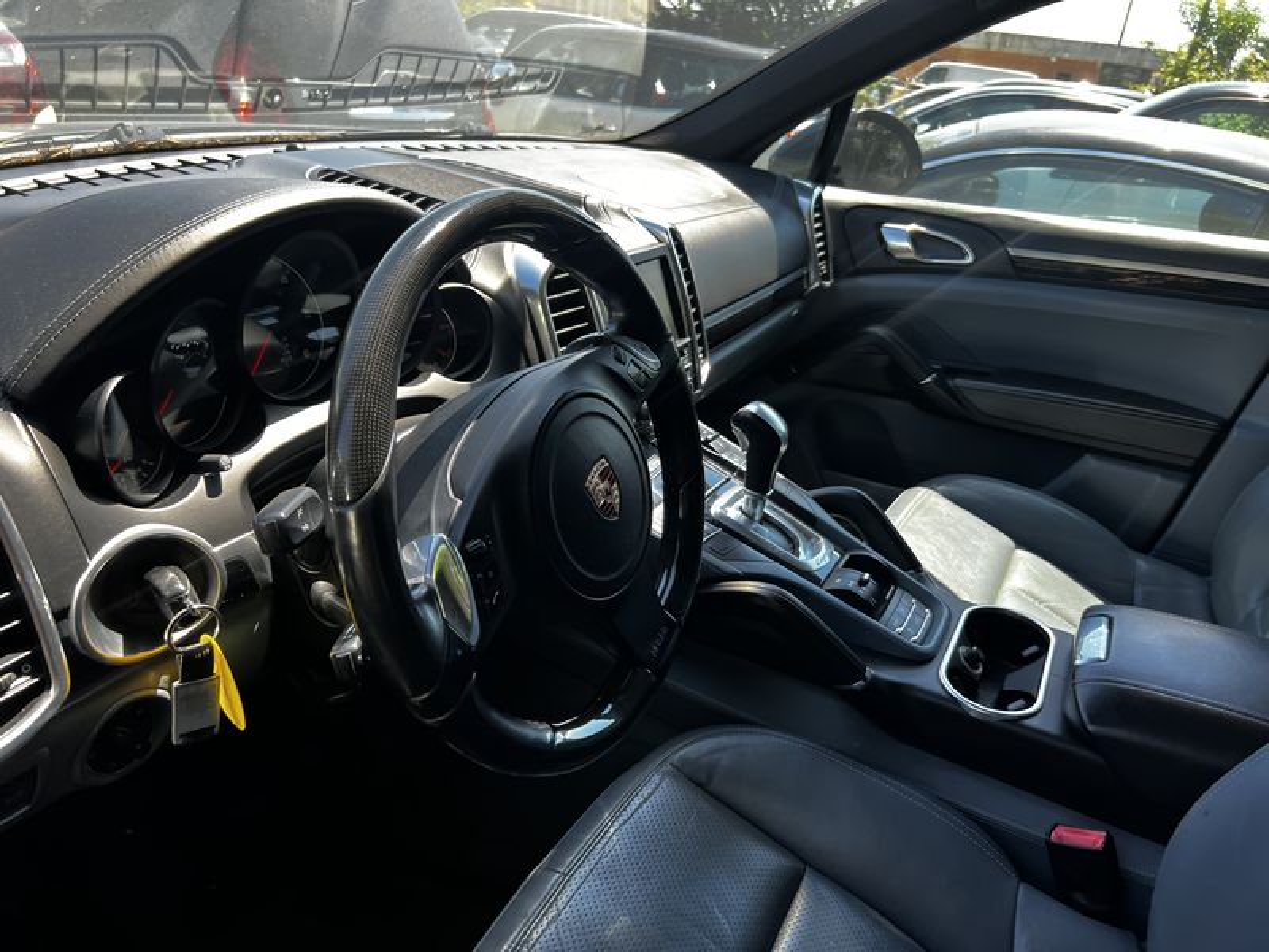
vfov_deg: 53.1
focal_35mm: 26
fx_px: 953
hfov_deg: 67.3
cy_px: 476
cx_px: 634
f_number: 1.5
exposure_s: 1/220
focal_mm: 5.7
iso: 40
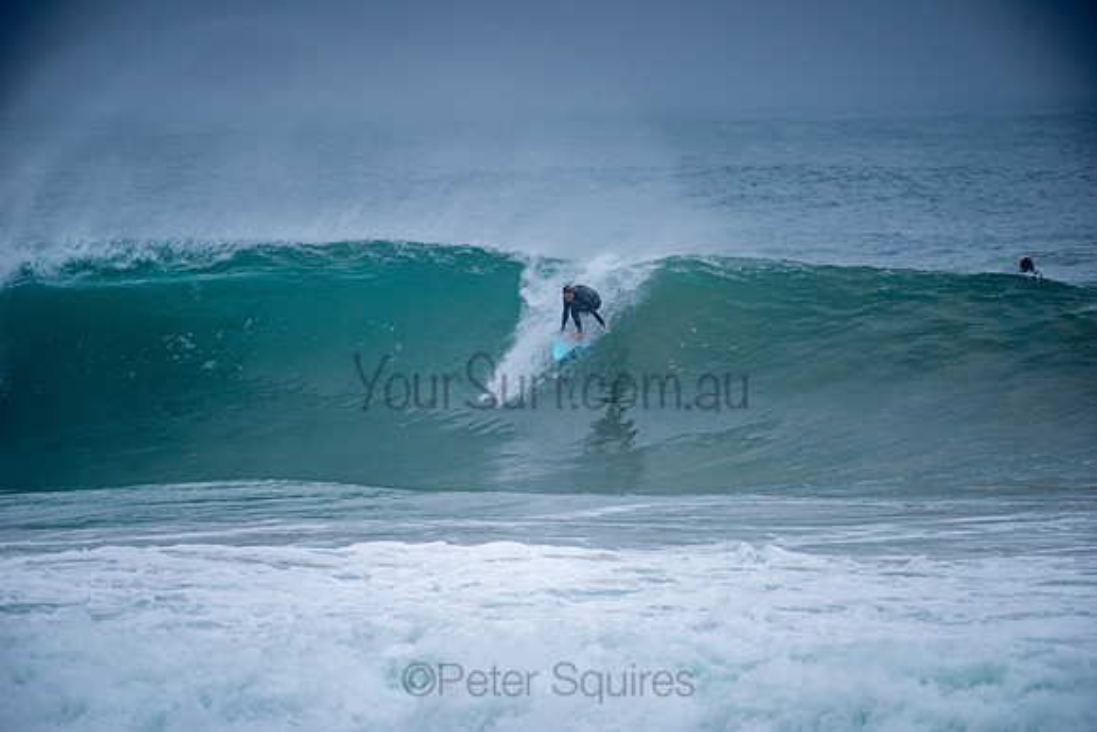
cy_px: 366
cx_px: 548
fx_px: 15239
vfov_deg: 2.8
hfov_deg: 4.1
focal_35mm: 500
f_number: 5.6
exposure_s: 1/1000
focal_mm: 500
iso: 220
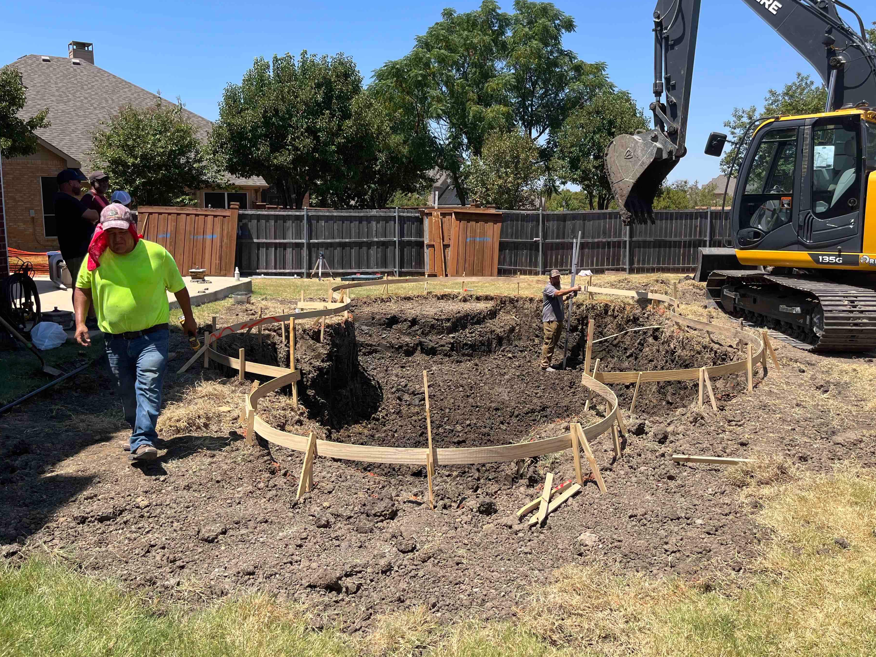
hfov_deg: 61.7
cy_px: 299
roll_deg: -0.5
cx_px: 440
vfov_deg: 48.2
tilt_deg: -7.3
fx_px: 734
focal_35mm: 29
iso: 50
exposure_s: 1/2463
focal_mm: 5.1
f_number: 1.6
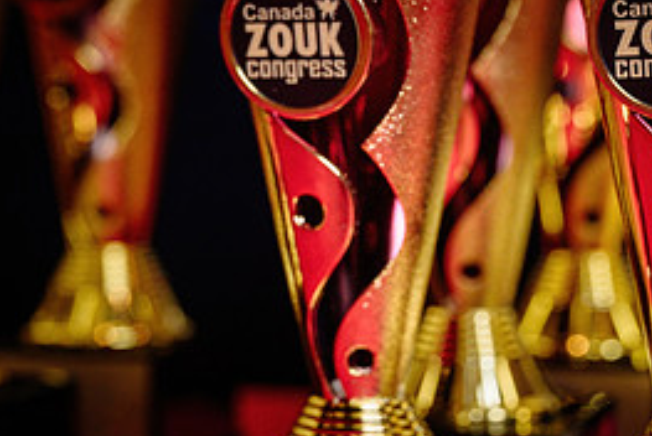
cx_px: 436
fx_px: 1958
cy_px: 256
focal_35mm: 108
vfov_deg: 12.7
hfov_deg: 18.8
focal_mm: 48
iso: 500
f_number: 5.6
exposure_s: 1/160
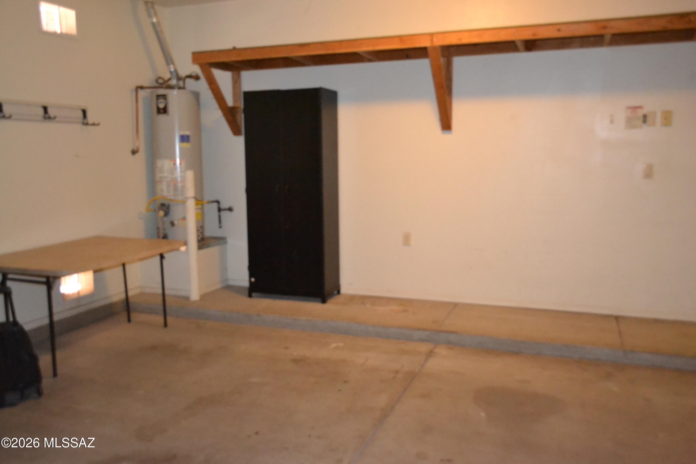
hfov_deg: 61.9
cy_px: 232
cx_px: 348
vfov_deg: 43.6
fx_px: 580
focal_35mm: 30
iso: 3200
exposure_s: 1/60
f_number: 3.8
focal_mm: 20
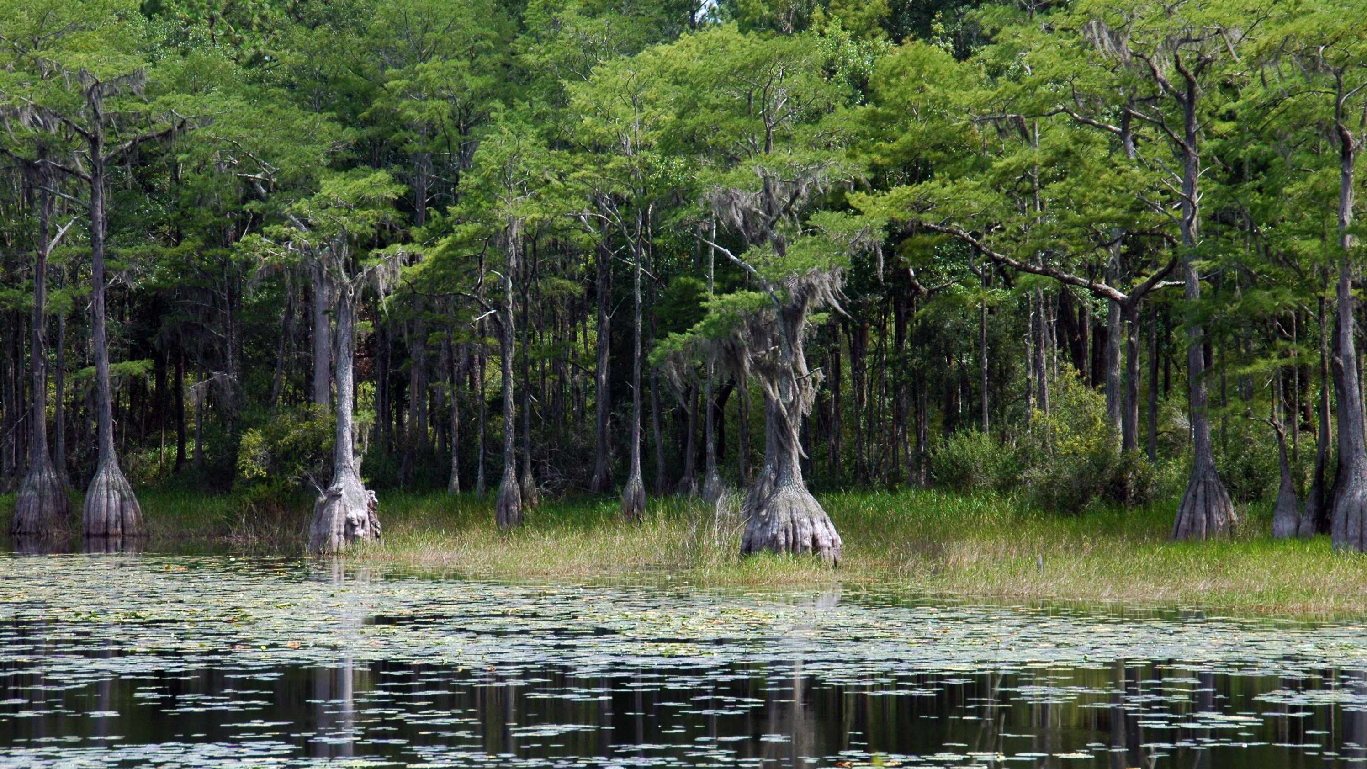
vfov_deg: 7.5
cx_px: 686
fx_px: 5836
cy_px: 368
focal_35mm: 161
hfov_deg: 13.4
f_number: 8
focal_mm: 102
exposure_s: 1/320
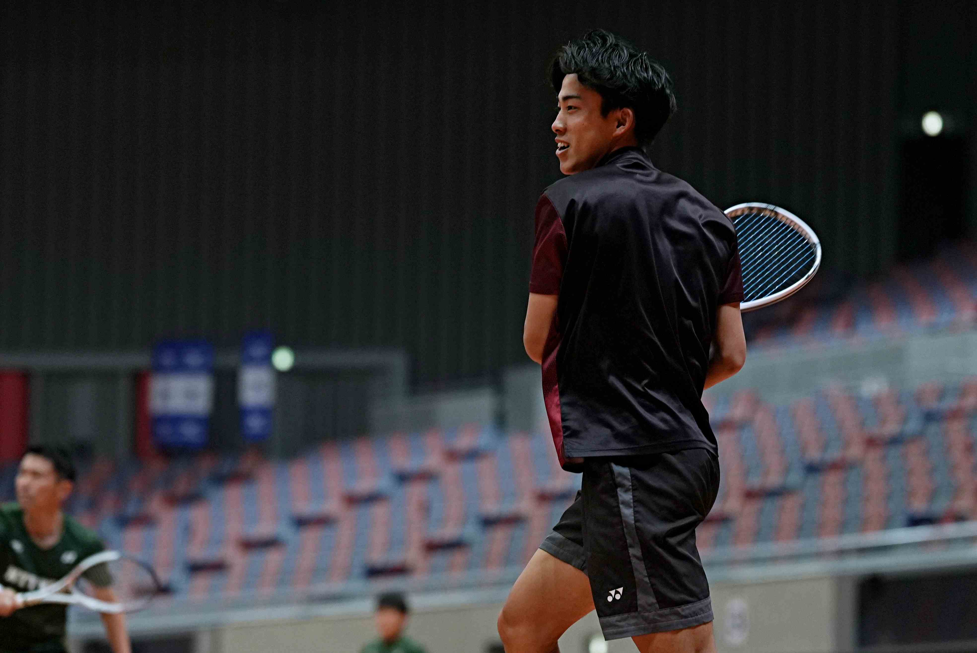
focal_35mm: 177
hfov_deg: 11.6
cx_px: 488
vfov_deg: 7.8
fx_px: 4808
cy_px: 326
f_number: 2.8
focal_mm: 118
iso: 1250
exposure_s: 1/500
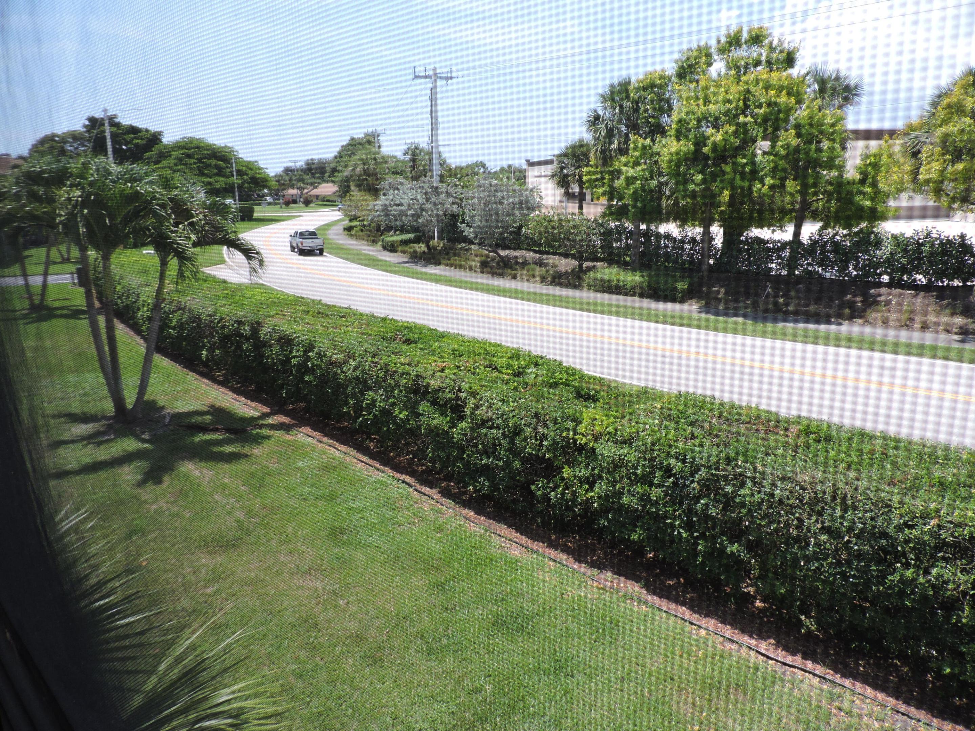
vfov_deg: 56.8
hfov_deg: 71.6
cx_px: 488
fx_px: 676
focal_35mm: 24
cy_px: 366
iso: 100
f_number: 3
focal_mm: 4.3
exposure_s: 1/640
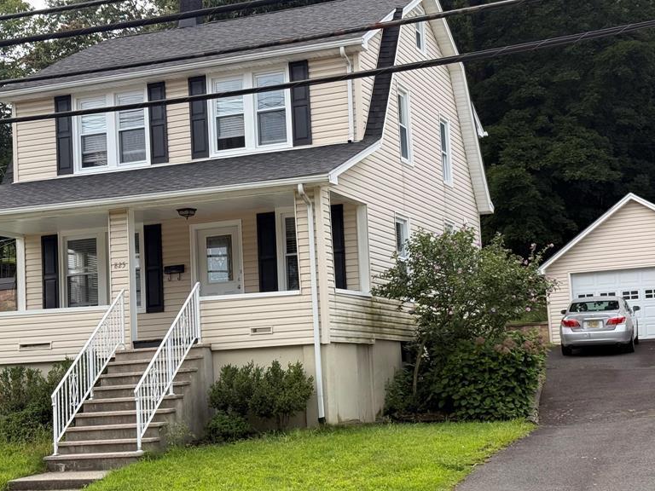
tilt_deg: +5.8
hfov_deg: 30.3
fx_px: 1211
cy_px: 273
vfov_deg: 22.9
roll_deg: +2.8
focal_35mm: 64
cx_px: 321
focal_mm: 6.76
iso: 80
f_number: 1.78
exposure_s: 1/2415
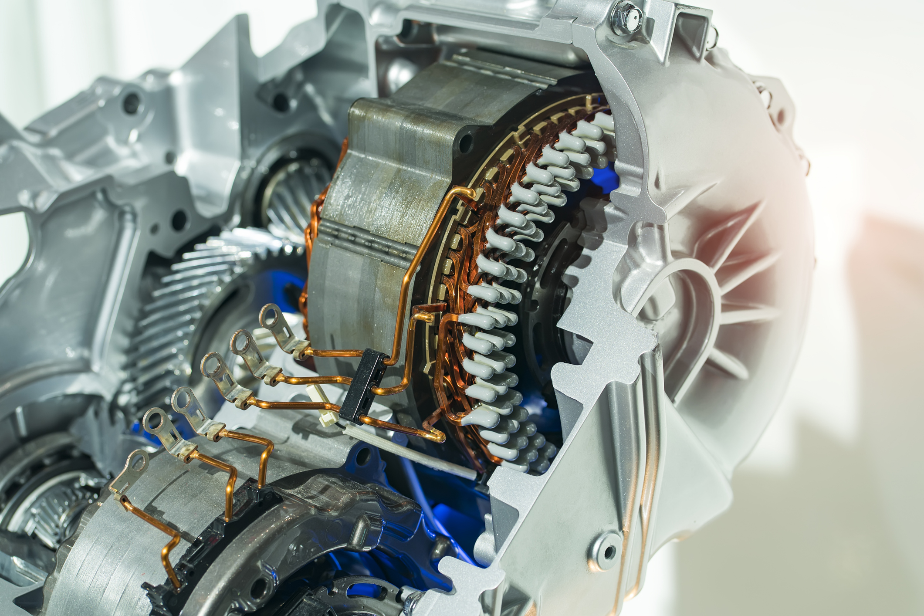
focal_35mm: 85
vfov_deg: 16.1
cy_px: 308
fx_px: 2181
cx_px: 462
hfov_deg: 23.9
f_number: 4.5
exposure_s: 1/160
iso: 250
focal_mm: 85
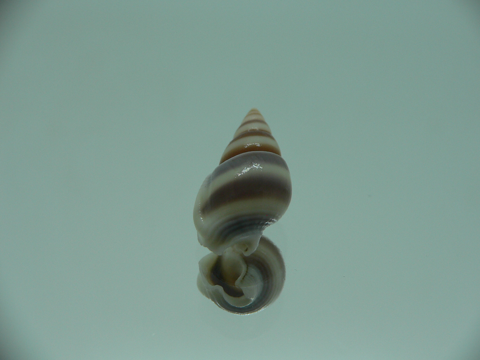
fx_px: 485
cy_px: 180
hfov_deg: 52.6
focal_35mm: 35
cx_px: 240
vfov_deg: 40.7
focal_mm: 4.6
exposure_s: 1/80
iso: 80
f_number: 2.8
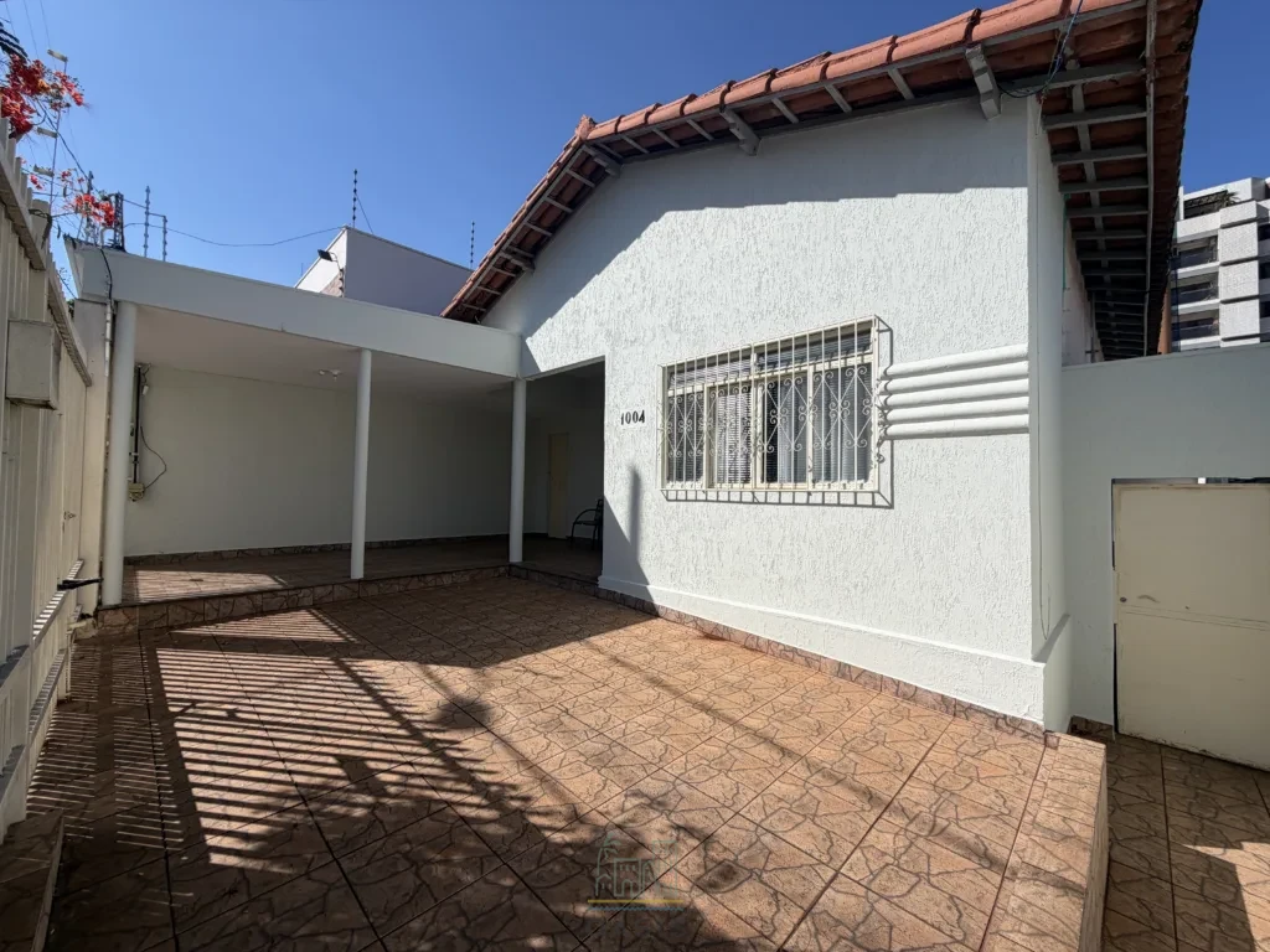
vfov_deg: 85.7
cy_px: 476
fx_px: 514
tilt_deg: +1.4
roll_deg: -0.9
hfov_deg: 102.1
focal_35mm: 14
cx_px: 635
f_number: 2.2
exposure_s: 1/1167
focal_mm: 2.22
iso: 20
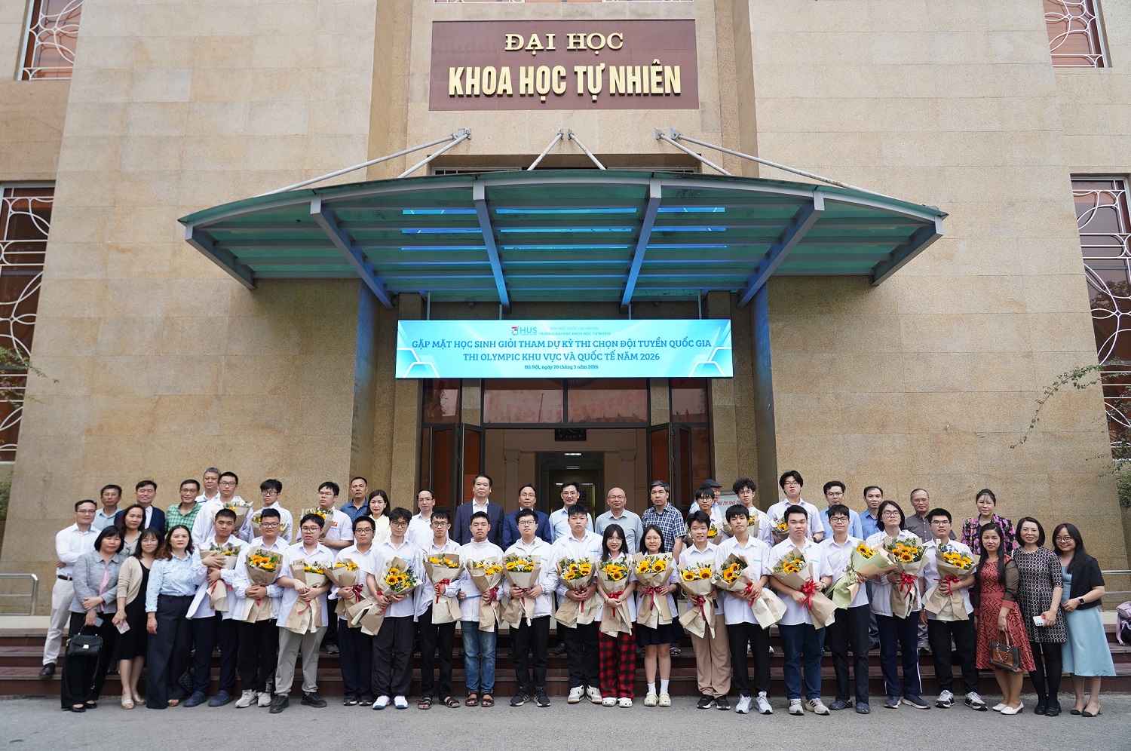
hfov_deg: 73.8
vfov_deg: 53.0
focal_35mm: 24
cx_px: 566
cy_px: 376
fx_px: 753
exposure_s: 1/125
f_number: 5.6
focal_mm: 24
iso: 400
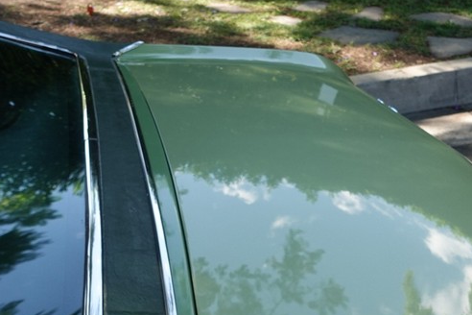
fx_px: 656
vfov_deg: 26.8
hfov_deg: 39.5
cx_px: 276
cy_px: 211
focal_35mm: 50
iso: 125
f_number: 4
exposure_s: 1/125
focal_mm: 9.4
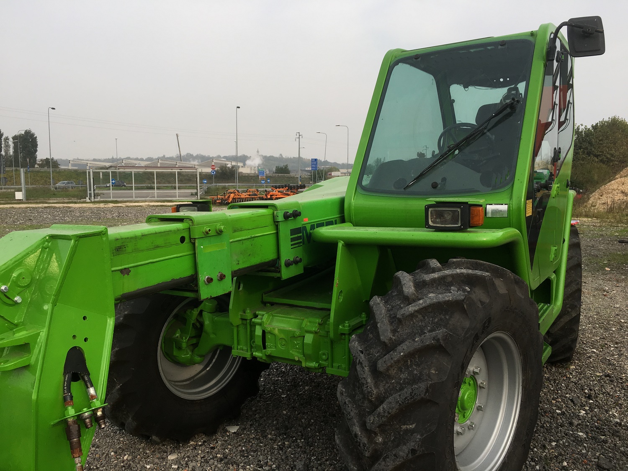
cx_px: 314
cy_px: 236
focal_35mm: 29
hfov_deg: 61.7
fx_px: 526
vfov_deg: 48.2
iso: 25
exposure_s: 1/674
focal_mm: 4.15
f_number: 2.2
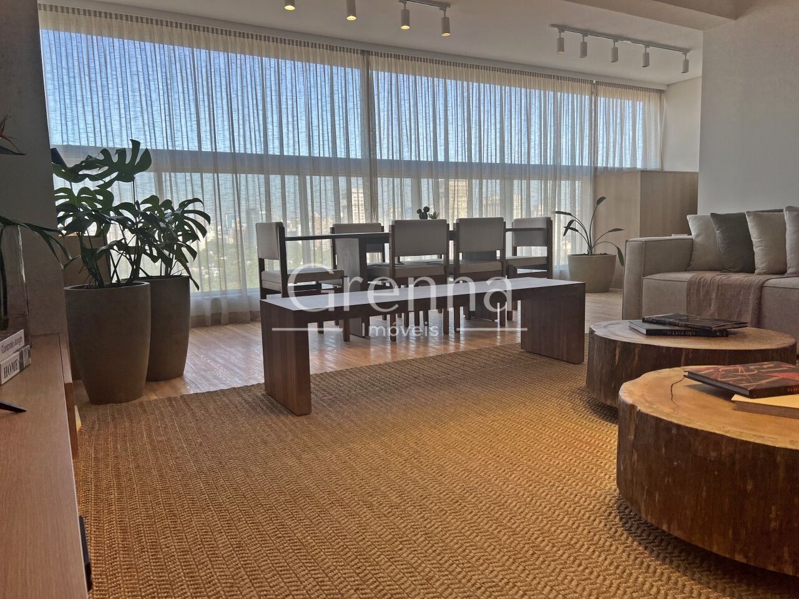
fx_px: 600
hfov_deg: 67.3
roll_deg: +1.6
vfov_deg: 53.1
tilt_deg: -7.4
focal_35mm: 26
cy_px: 300
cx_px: 400
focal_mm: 5.7
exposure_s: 1/274
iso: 40
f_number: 1.5
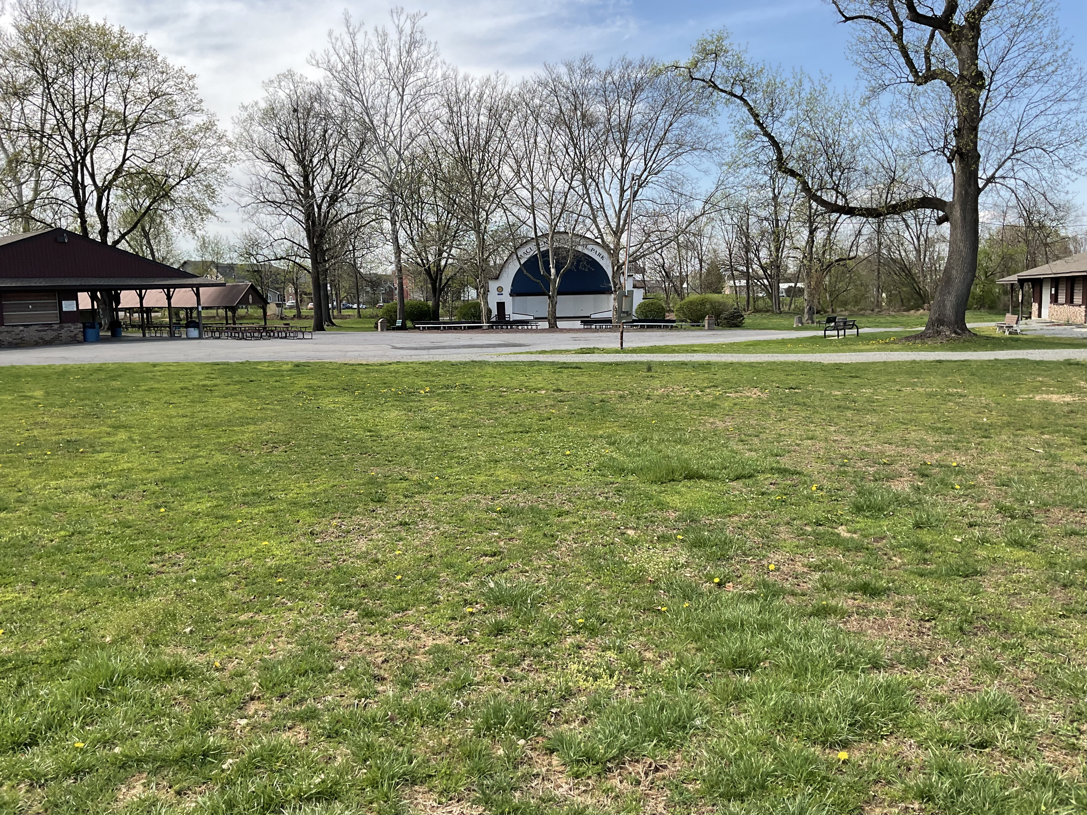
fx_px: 911
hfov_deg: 61.7
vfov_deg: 48.2
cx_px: 544
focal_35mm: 29
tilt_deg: -3.7
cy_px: 408
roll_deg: +0.7
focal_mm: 3
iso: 16
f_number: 1.8
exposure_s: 1/997
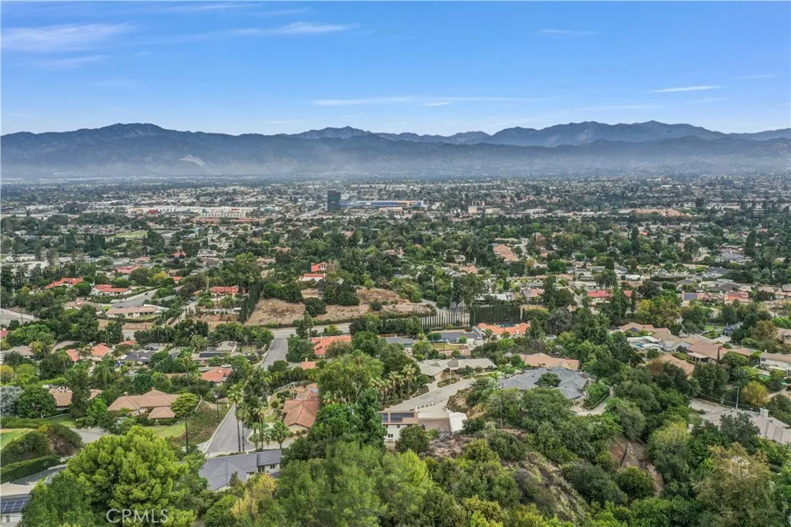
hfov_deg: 65.5
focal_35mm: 28
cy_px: 264
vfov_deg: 46.4
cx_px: 396
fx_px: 615
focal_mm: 10.3
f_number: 6.3
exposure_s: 1/800
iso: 100
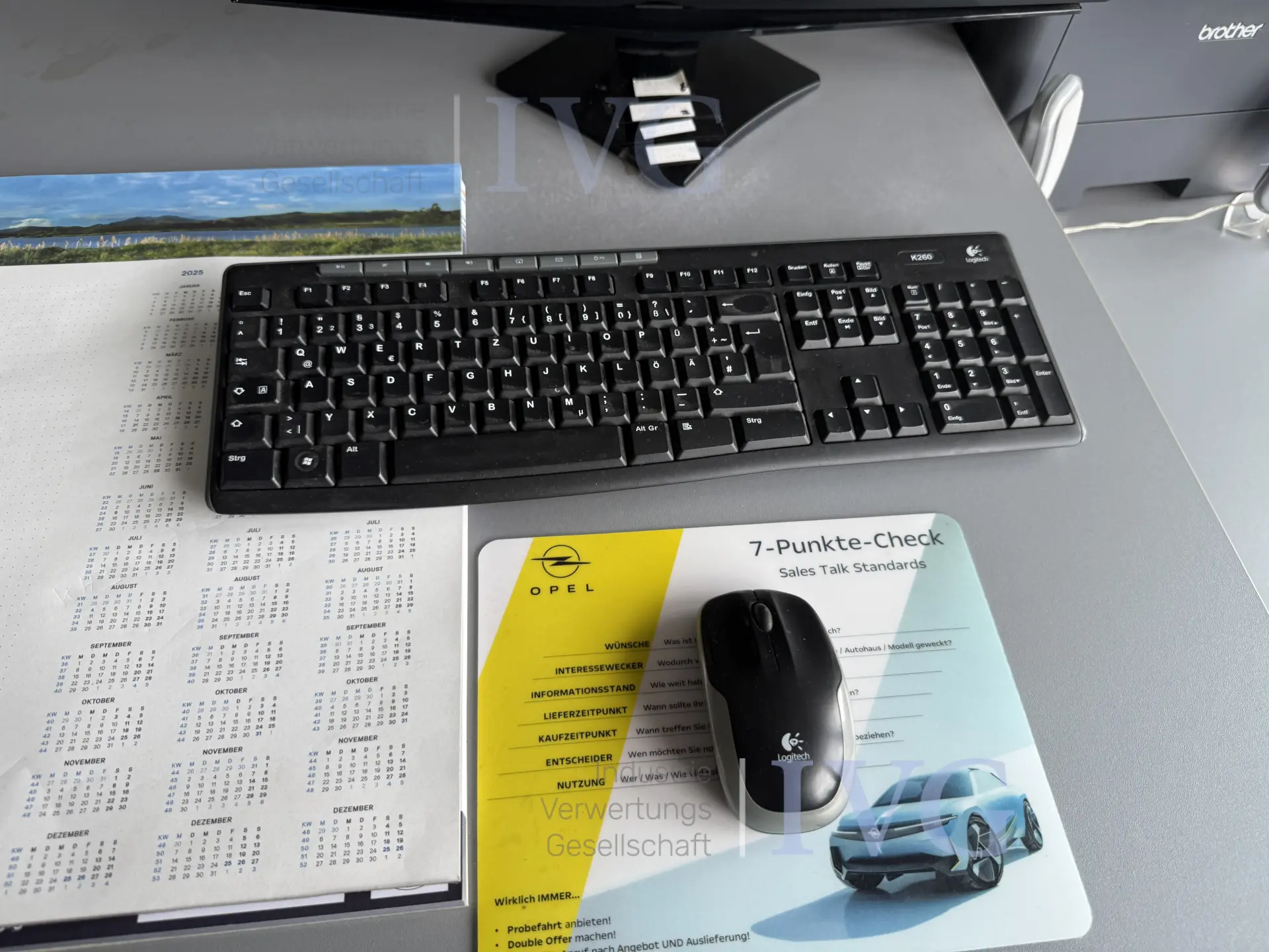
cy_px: 476
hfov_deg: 71.6
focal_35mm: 24
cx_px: 634
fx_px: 880
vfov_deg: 56.8
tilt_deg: -53.3
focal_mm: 6.76
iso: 64
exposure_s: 1/153
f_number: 1.78
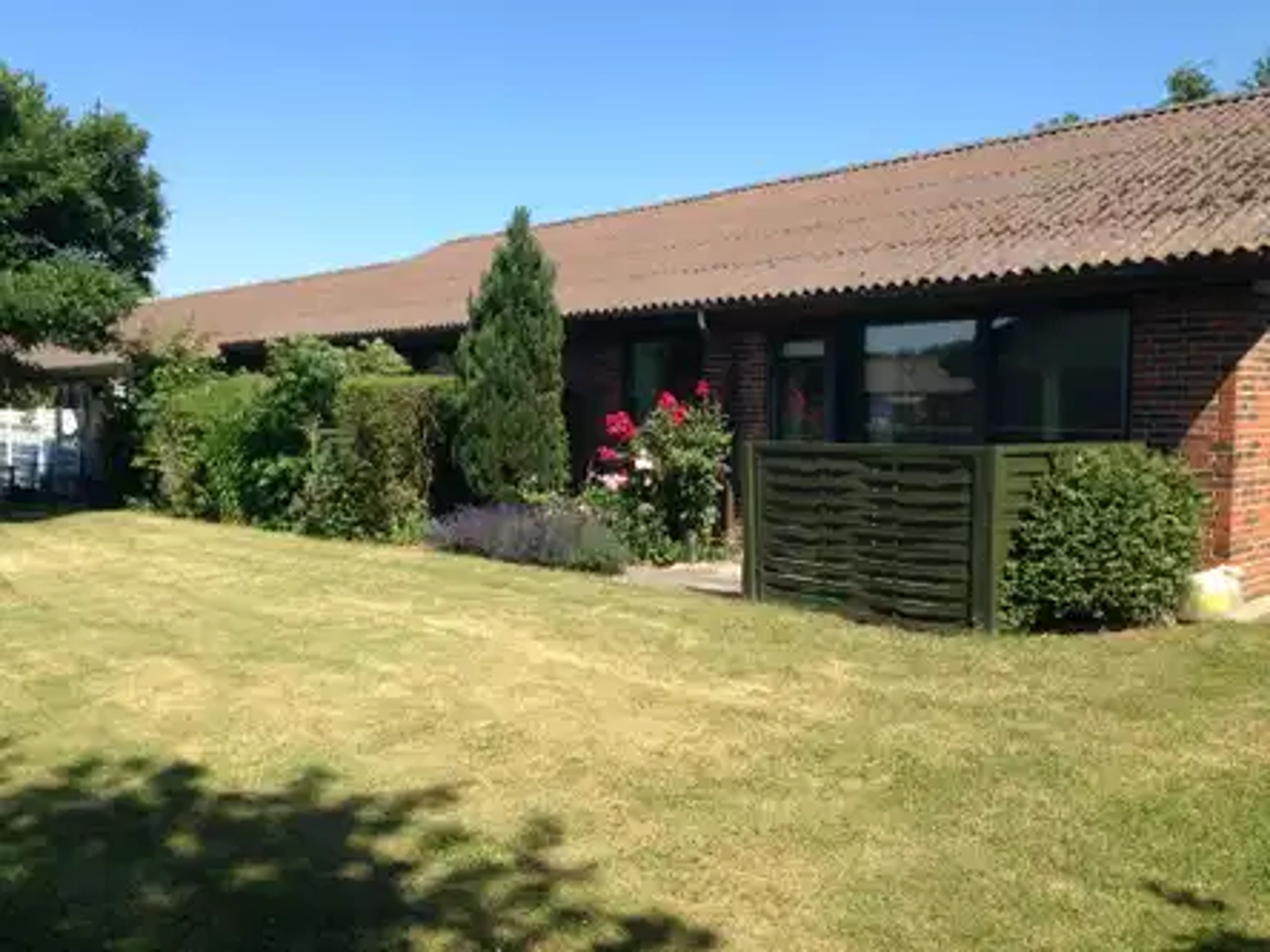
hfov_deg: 55.4
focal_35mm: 33
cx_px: 635
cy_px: 476
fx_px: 1211
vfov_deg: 42.9
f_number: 2.4
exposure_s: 1/903
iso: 50
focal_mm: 4.12
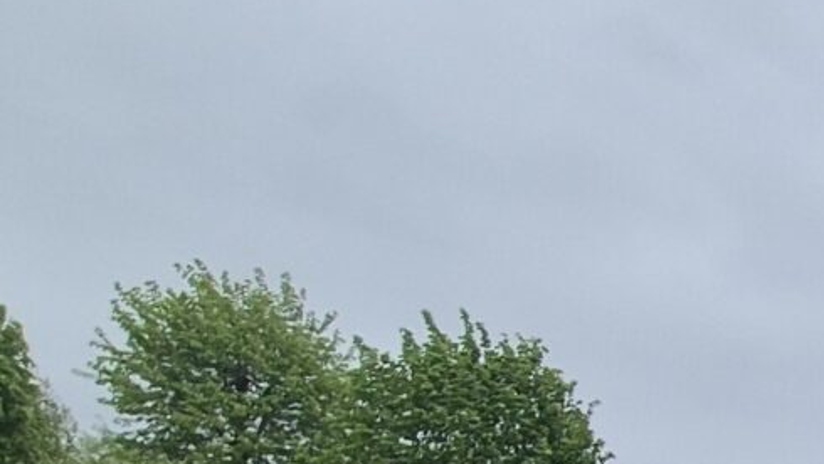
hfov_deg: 17.8
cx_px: 1722
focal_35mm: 74
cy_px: 866
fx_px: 1617
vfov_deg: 14.2
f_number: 2.2
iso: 50
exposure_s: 1/602
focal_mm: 2.2
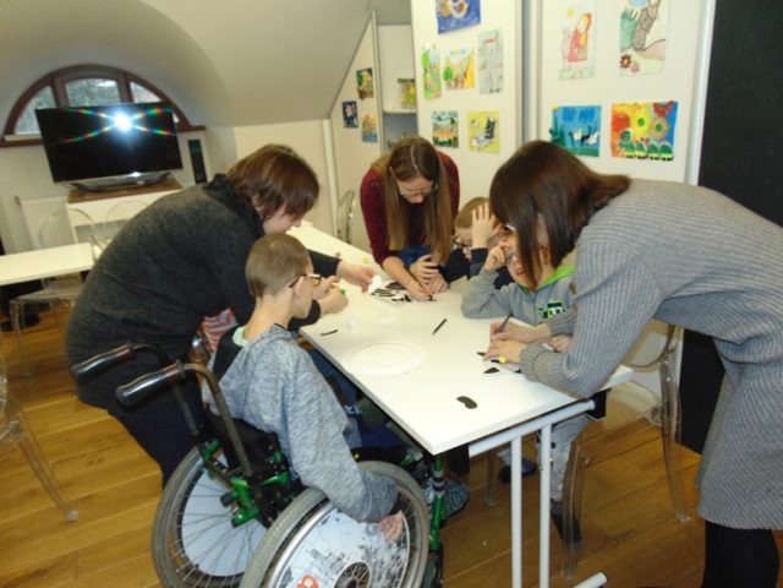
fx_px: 565
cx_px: 392
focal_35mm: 25
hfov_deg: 69.4
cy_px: 294
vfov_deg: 54.9
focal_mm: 4.5
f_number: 3
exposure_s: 1/30
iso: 200
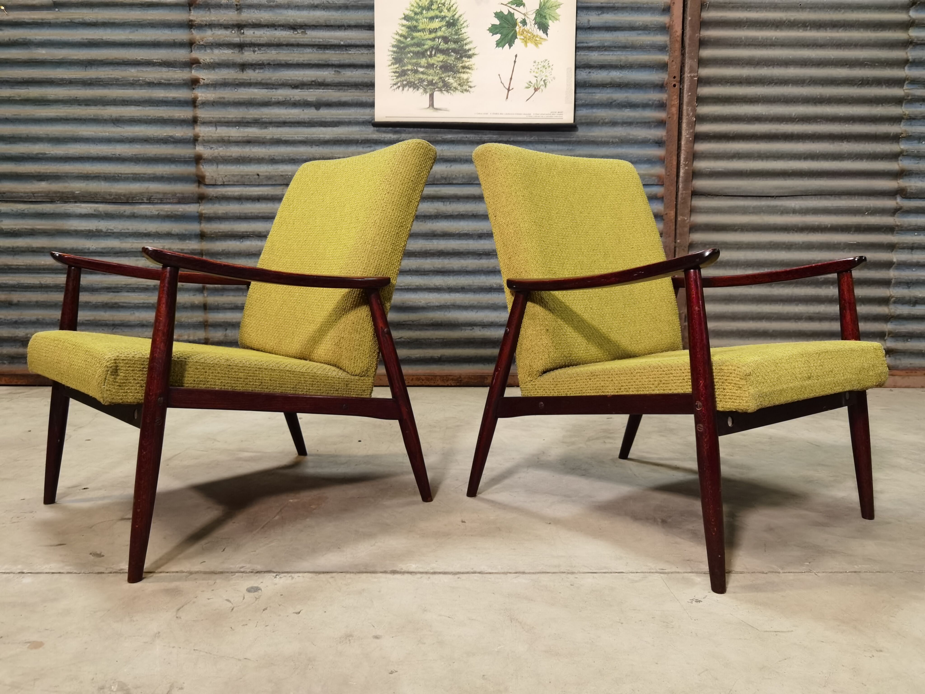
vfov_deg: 53.1
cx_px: 462
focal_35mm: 26
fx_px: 695
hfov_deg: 67.3
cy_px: 347
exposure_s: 1/33.3
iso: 320
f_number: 1.9
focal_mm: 6.71
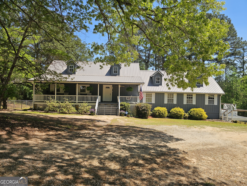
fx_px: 164
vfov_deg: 58.9
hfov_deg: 73.9
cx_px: 124
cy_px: 93
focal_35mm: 23
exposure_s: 1/481
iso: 10
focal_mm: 6.3
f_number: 1.7
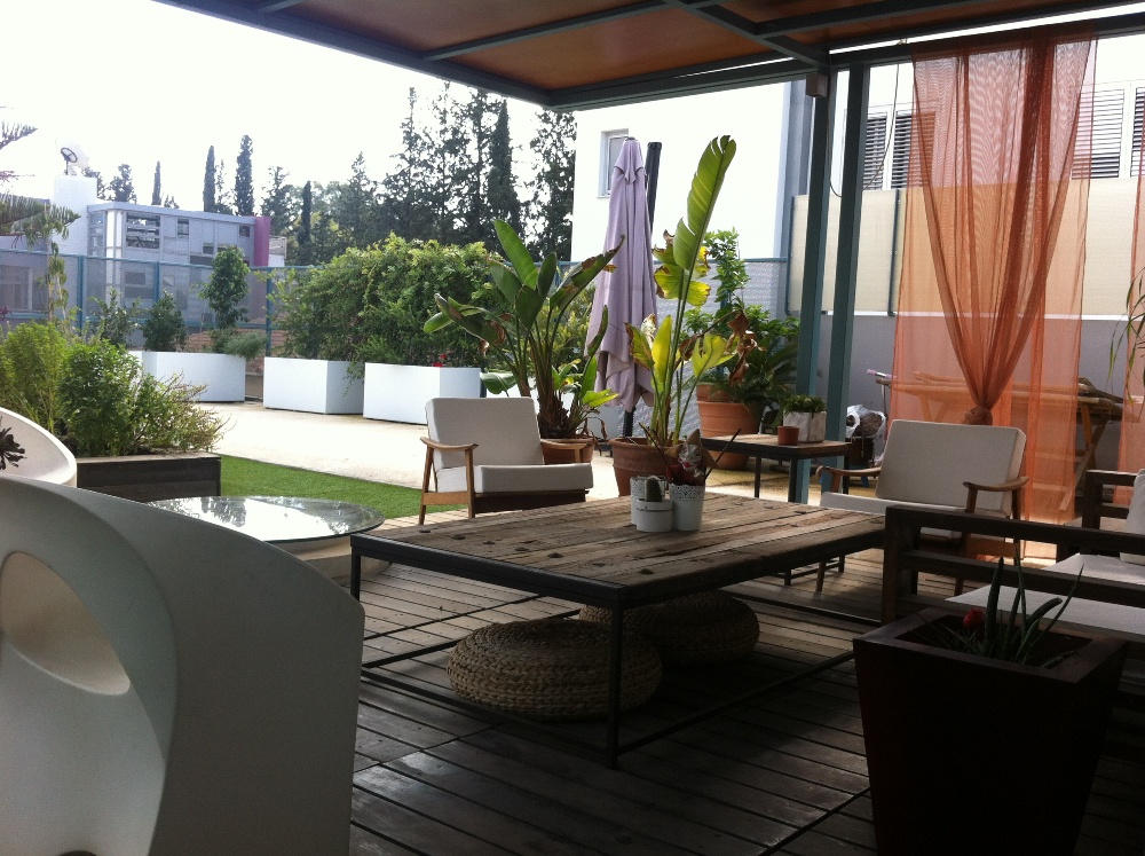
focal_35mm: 35
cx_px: 572
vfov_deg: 40.6
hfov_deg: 52.7
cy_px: 428
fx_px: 1156
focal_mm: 3.85
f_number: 2.8
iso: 80
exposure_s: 1/269
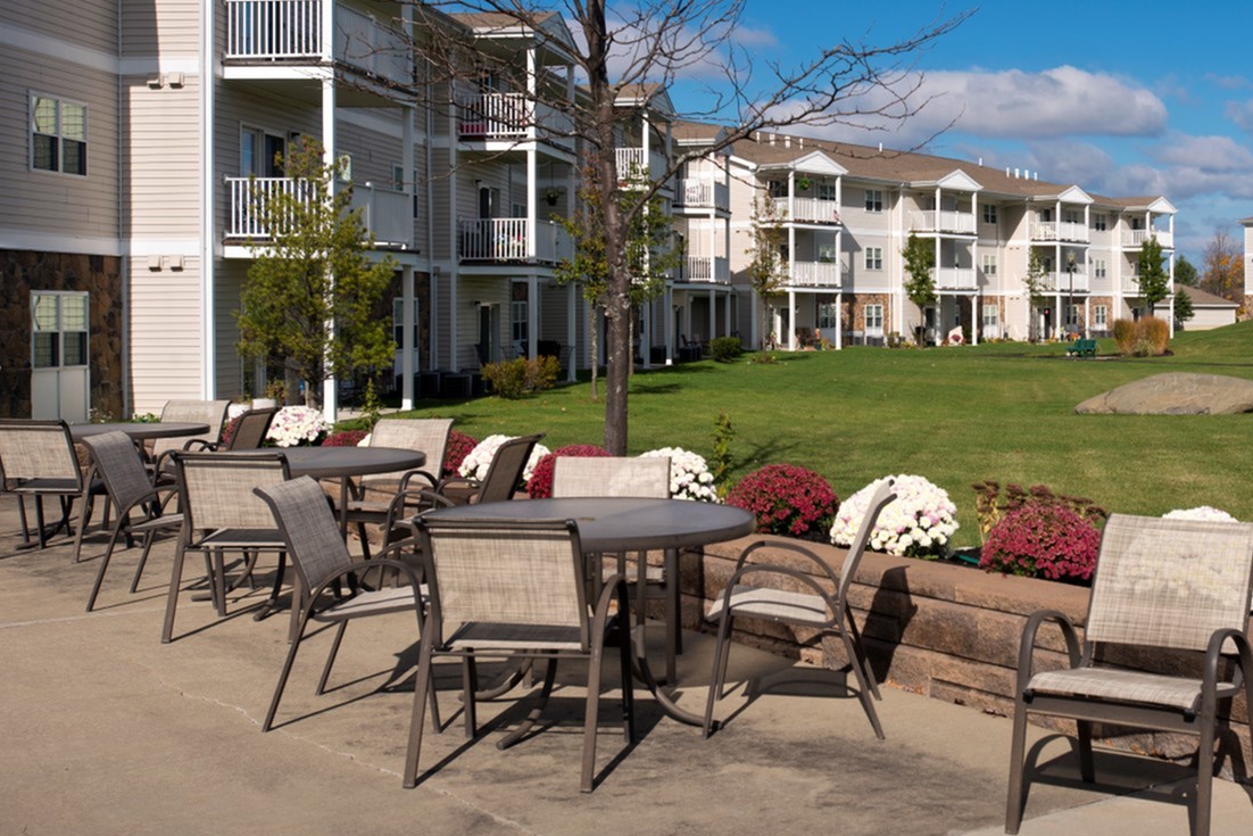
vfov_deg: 28.6
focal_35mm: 47
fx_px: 1636
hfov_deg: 41.1
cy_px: 349
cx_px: 885
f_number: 13
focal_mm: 32
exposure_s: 1/125
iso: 100
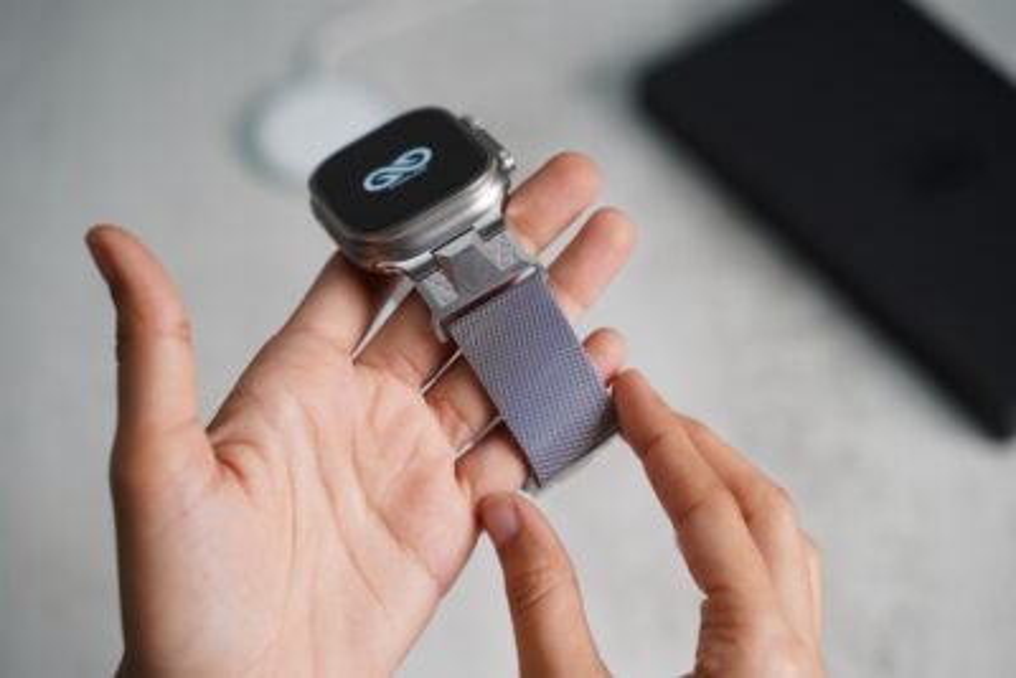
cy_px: 339
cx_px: 508
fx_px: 2117
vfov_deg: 18.2
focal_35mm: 75
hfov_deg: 27.0
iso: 800
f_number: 4
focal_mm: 75
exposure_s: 1/80
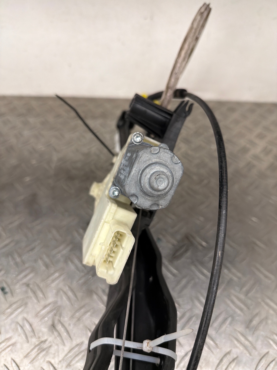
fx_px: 256
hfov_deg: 56.8
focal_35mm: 24
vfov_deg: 71.6
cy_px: 185
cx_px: 138
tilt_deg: -49.0
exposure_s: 1/174
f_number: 1.78
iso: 320
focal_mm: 6.76
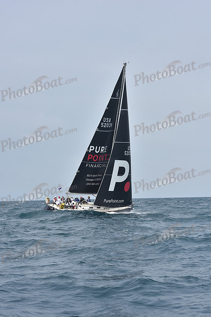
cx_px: 106
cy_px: 158
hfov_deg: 15.9
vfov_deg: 23.6
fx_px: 756
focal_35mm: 86
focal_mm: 86
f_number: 9
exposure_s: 1/800
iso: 250
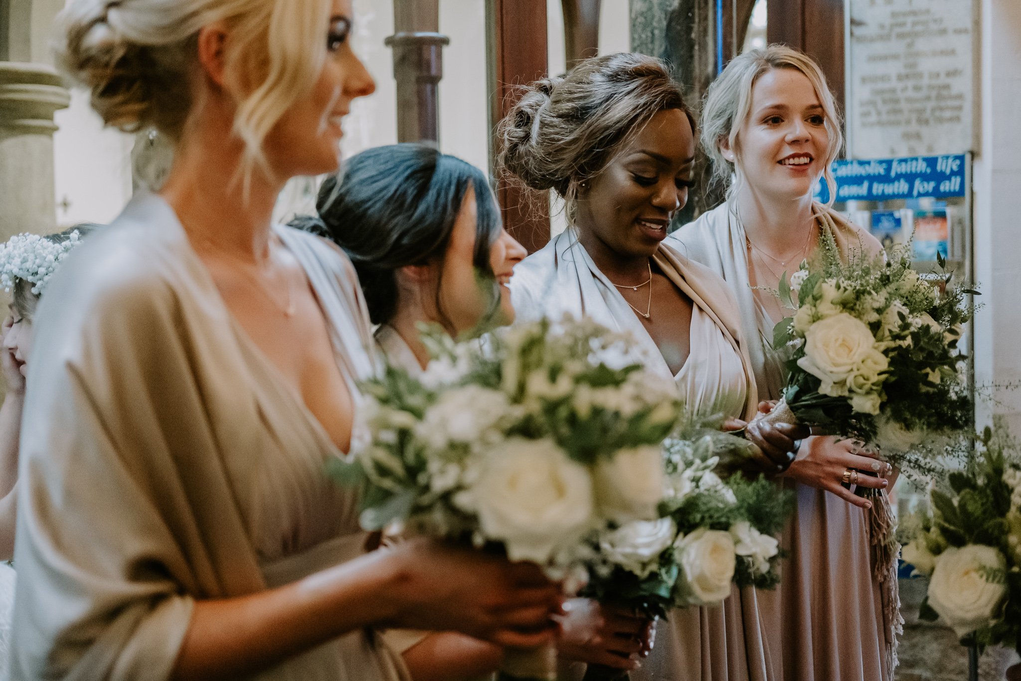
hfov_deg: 37.5
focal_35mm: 53
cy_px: 340
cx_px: 510
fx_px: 1503
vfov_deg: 25.5
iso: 6400
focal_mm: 35
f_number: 2
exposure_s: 1/300
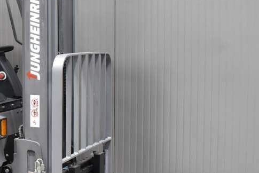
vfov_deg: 15.4
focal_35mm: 89
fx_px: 641
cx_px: -34
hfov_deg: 21.5
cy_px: 86
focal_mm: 24
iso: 1600
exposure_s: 1/30
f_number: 5
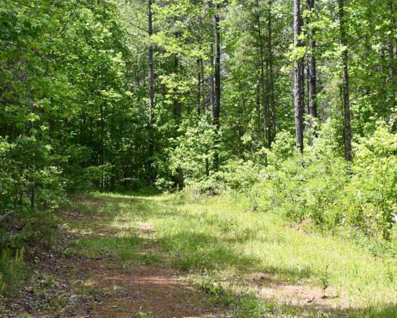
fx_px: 787
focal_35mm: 67
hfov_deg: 28.3
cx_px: 231
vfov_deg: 22.8
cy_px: 125
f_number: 6.3
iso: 200
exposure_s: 1/250
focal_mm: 18
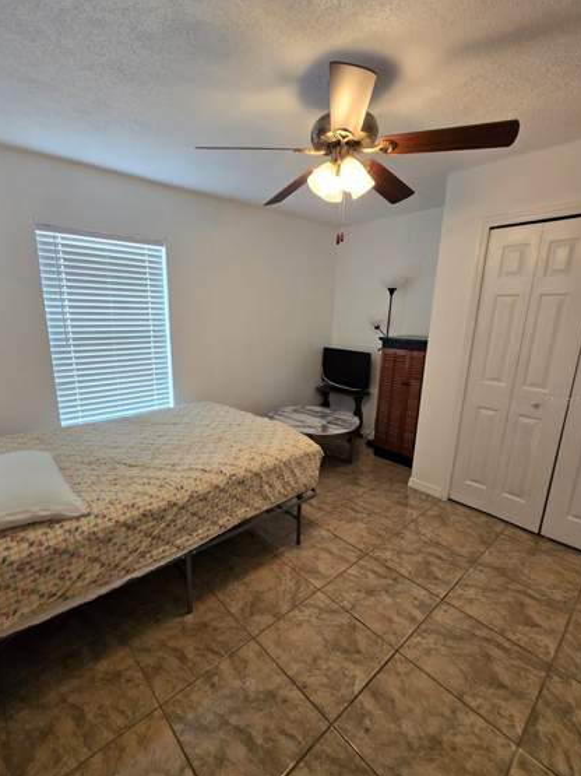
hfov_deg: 81.5
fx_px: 336
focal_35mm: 15
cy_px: 400
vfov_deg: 98.2
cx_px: 263
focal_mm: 1.7
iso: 125
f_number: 2.2
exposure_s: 1/60
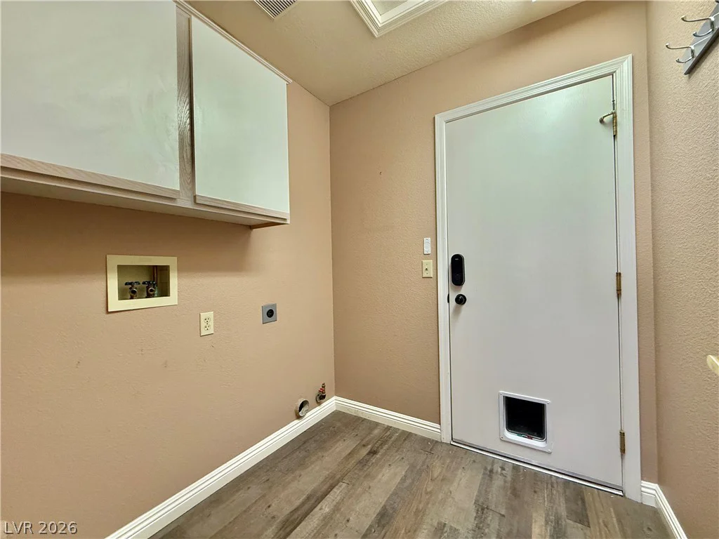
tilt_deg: +0.2
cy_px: 270
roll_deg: +1.1
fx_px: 291
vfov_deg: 85.7
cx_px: 360
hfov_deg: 102.1
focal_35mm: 14
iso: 250
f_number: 2.2
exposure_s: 1/120
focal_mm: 2.22
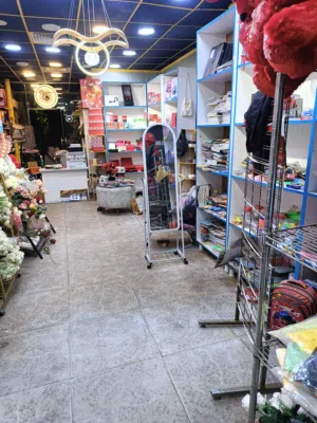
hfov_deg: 56.8
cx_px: 158
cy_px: 212
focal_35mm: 24
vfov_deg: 71.6
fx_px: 293
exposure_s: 1/50
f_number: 1.79
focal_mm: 5.44
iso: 160
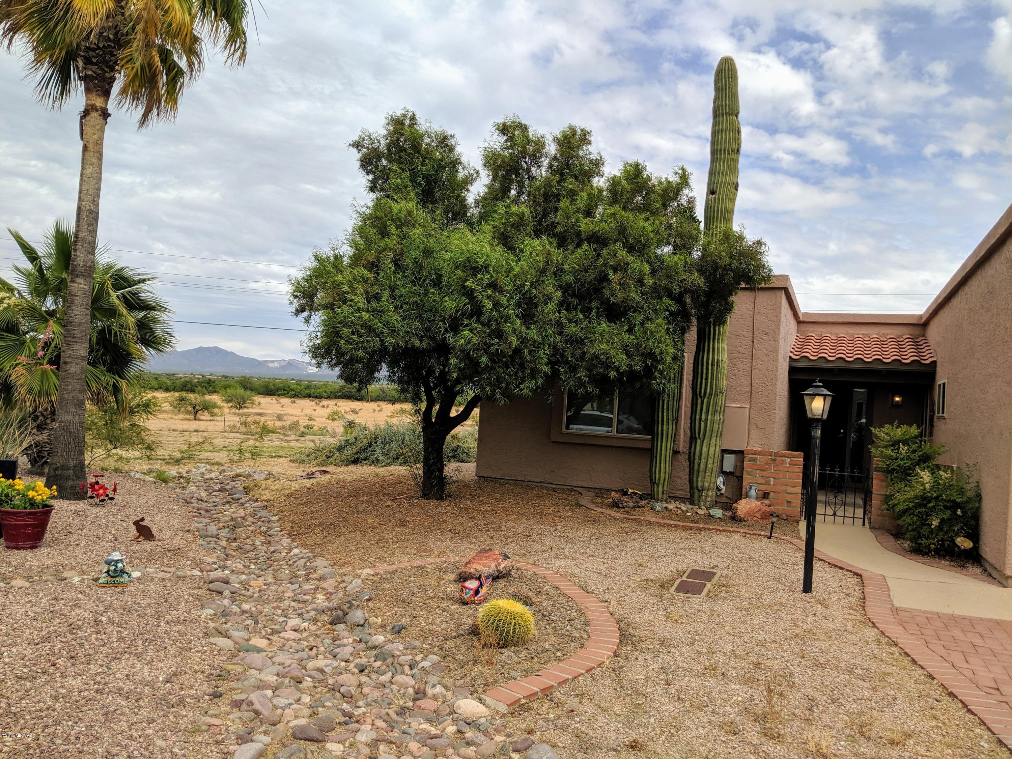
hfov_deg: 65.3
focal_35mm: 27
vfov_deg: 51.4
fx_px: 789
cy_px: 380
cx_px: 506
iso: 52
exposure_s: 1/3344
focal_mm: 4.44
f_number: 1.8
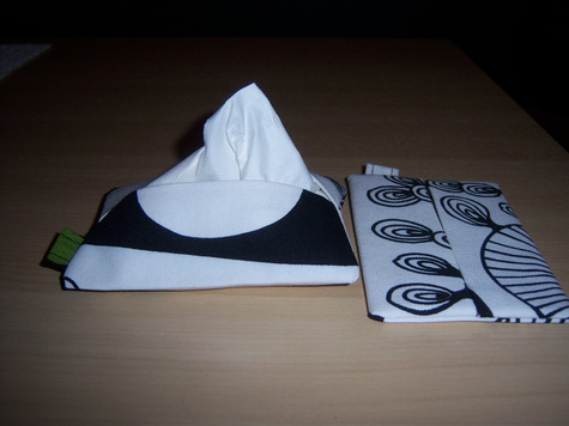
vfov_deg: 39.6
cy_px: 213
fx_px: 592
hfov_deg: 51.4
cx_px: 284
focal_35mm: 36
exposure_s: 1/60
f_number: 2.8
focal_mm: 7.5
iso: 80
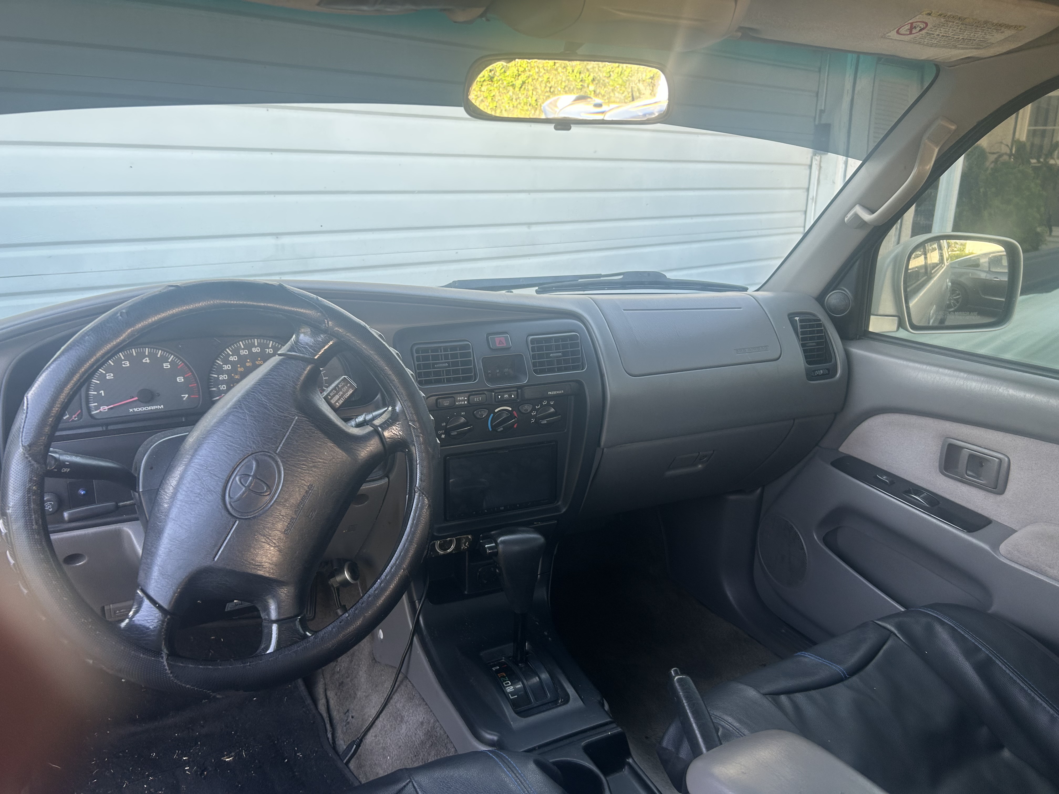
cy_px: 397
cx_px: 530
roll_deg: -0.6
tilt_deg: -15.2
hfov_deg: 67.3
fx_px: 795
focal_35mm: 26
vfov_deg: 53.1
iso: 32
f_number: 1.5
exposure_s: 1/128
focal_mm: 5.7
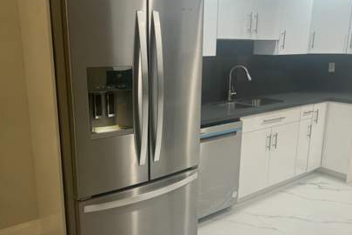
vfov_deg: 41.1
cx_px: 154
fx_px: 313
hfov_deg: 58.5
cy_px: 121
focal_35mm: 32
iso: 125
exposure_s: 1/120
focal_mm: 5.7
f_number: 1.5
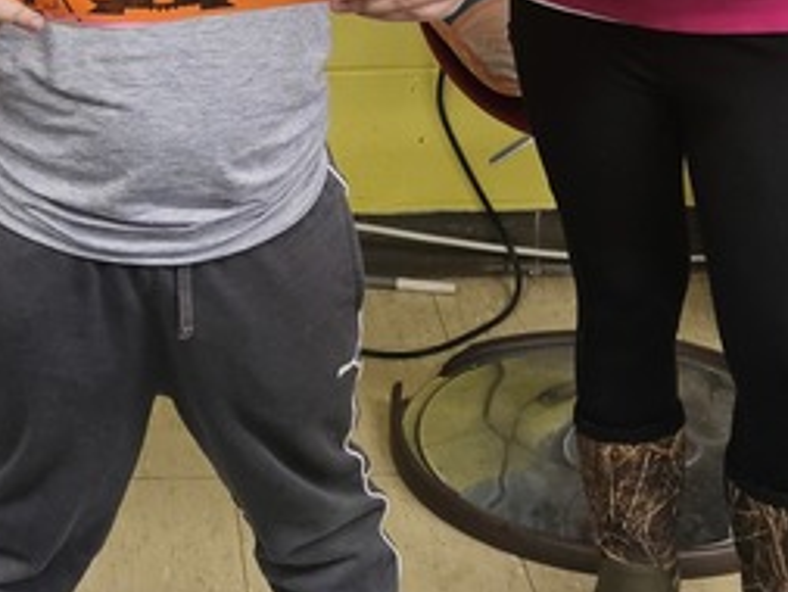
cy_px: 22
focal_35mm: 93
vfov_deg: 15.7
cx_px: 128
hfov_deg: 20.8
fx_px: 2118
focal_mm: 5.4
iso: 125
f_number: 1.8
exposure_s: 1/120
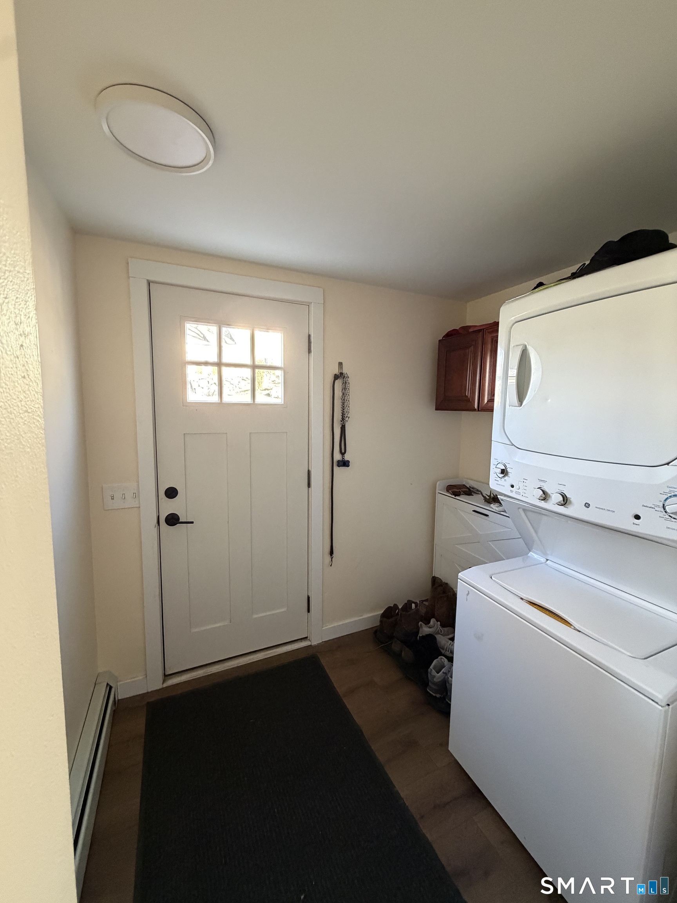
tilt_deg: -4.9
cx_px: 338
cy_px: 452
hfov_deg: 85.7
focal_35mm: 14
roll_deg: -0.3
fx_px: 365
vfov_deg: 102.1
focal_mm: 2.22
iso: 500
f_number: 2.2
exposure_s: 1/60
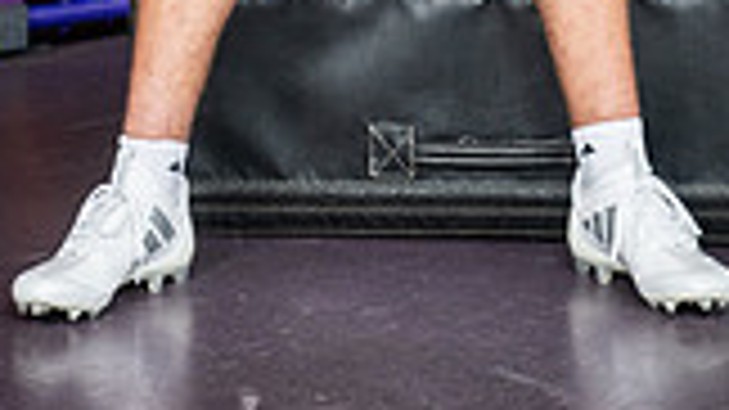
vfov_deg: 8.0
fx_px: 2705
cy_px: -568
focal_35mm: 140
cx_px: 378
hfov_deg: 15.3
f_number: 5.6
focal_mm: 48
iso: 500
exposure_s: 1/250
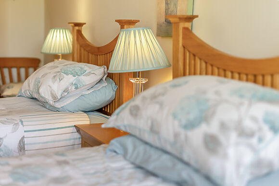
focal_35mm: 50
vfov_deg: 27.0
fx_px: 388
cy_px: 93
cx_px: 140
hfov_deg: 39.6
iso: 400
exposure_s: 1/500
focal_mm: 50
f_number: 2
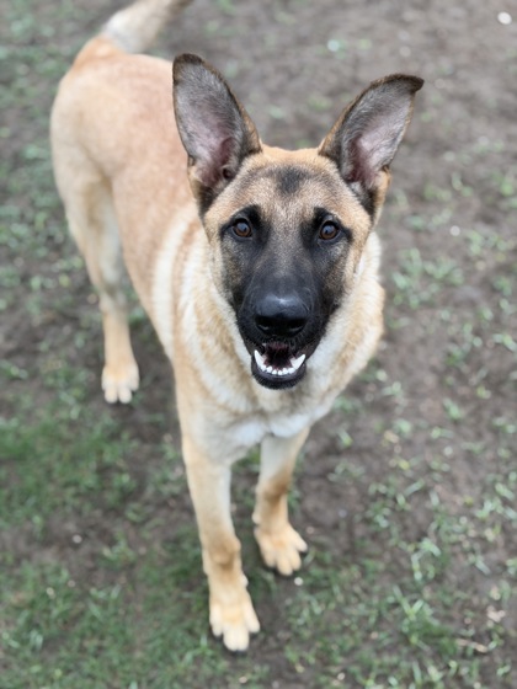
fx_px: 956
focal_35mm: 48
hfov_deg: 30.3
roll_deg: +1.4
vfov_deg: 39.7
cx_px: 258
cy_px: 344
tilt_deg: -41.5
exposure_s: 1/239
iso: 64
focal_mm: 6.76
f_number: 1.78
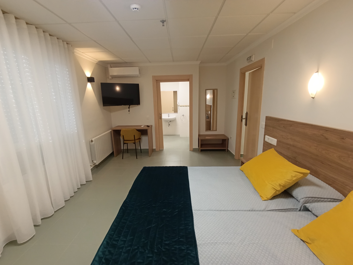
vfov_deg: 78.1
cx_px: 176
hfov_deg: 94.5
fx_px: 163
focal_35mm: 16
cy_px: 132
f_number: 2.2
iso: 250
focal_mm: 1.65
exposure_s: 1/50
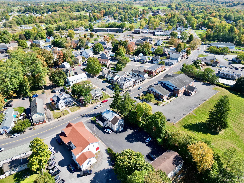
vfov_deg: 56.8
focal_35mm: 24
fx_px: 169
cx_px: 122
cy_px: 92
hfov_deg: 71.6
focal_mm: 6.72
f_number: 1.7
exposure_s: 1/1500
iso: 150
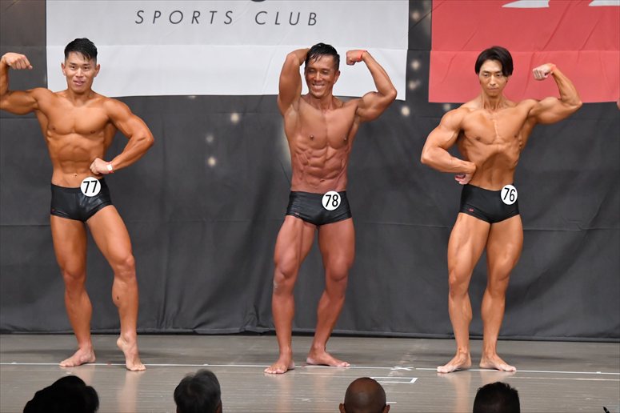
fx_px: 3477
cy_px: 206
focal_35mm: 202
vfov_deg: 6.8
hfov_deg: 10.2
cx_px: 310
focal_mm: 135
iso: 6400
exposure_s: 1/400
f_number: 5.6
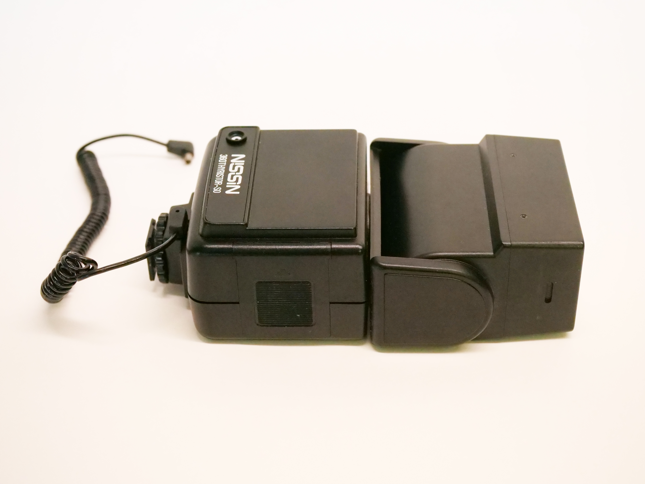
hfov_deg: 32.2
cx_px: 322
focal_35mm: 60
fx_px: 1118
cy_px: 242
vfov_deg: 24.4
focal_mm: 30
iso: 6400
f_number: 4
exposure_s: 1/250
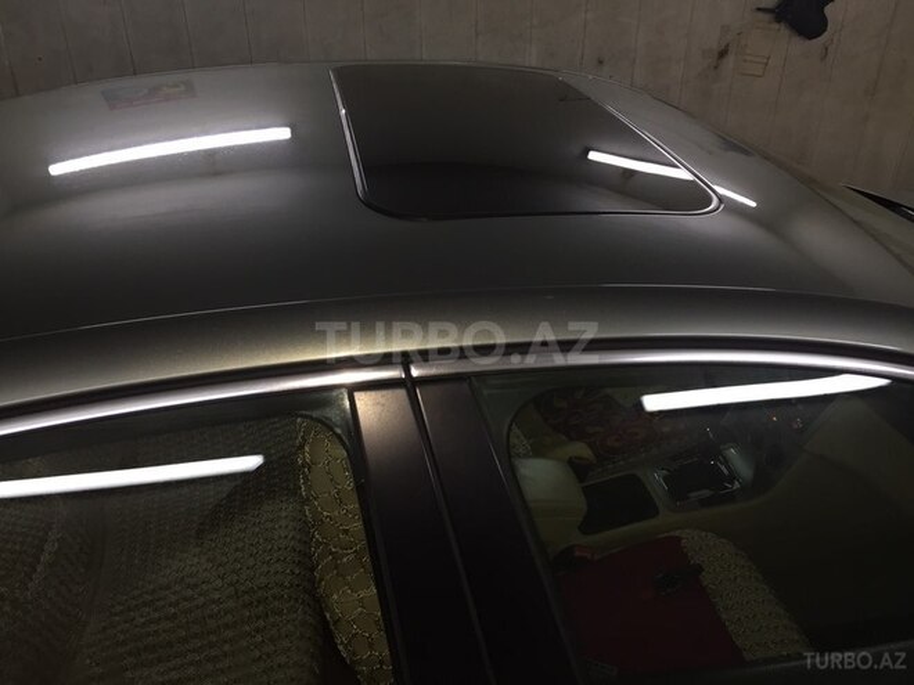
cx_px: 457
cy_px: 342
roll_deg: +1.2
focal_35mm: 29
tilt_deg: -30.8
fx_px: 766
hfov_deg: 61.7
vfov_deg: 48.2
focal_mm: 4.15
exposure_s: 1/33
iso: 64
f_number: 2.2
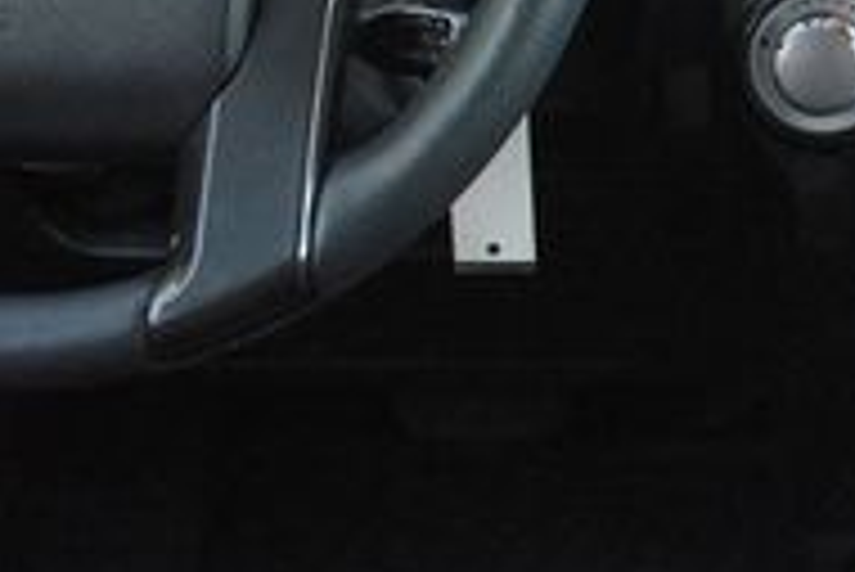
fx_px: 2163
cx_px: 1354
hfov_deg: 19.1
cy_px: 2
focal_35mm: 91
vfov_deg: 14.8
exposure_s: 1/125
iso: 2500
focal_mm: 18
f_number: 3.5
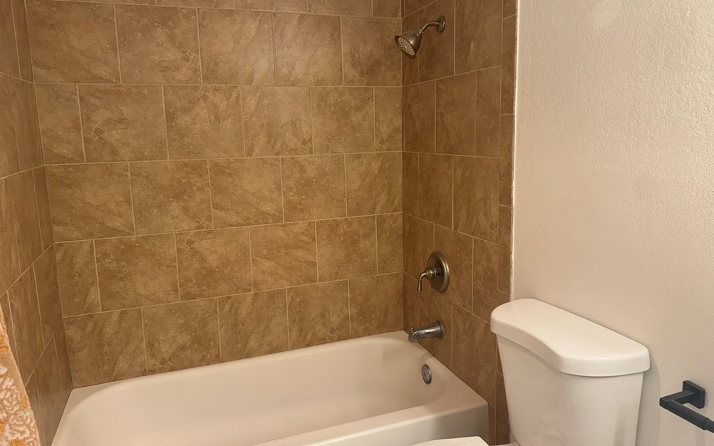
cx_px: 358
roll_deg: +2.2
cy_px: 213
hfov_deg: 70.4
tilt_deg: -8.9
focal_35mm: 26
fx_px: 506
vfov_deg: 47.6
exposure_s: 1/120
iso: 125
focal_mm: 6.76
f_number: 1.78
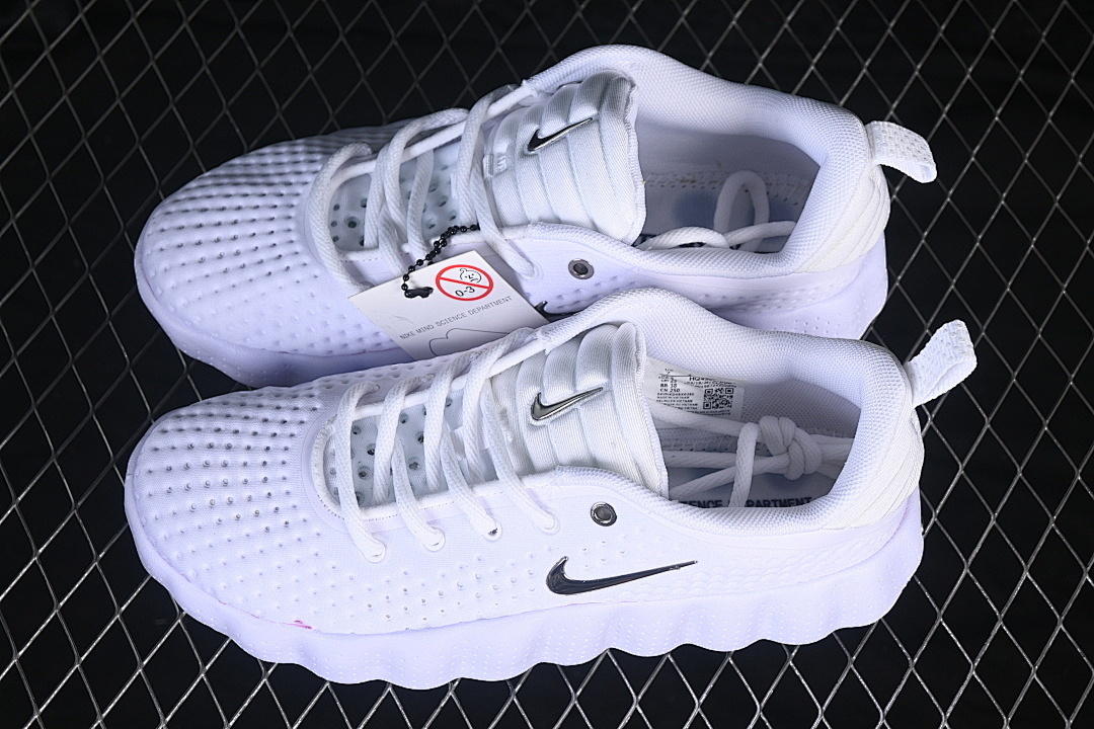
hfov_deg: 27.0
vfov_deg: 18.2
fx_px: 2279
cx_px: 547
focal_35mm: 75
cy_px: 364
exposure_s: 1/100
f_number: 7.1
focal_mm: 50
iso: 160
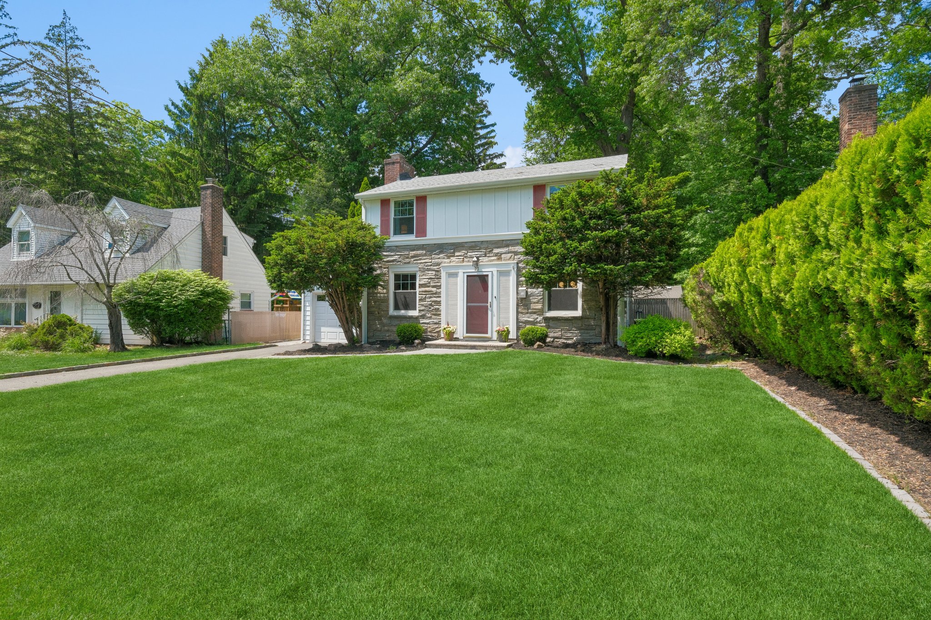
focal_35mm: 17
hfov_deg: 93.3
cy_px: 310
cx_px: 466
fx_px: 440
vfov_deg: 70.4
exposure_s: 1/1000
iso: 640
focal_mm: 11.2
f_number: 8
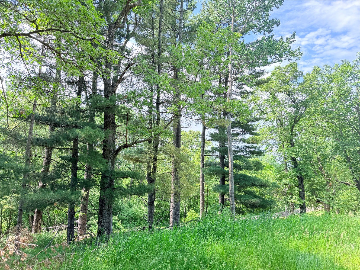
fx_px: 250
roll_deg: -1.5
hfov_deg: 71.6
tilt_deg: +8.1
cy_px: 135
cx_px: 180
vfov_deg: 56.8
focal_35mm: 24
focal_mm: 6.76
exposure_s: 1/445
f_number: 1.78
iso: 100
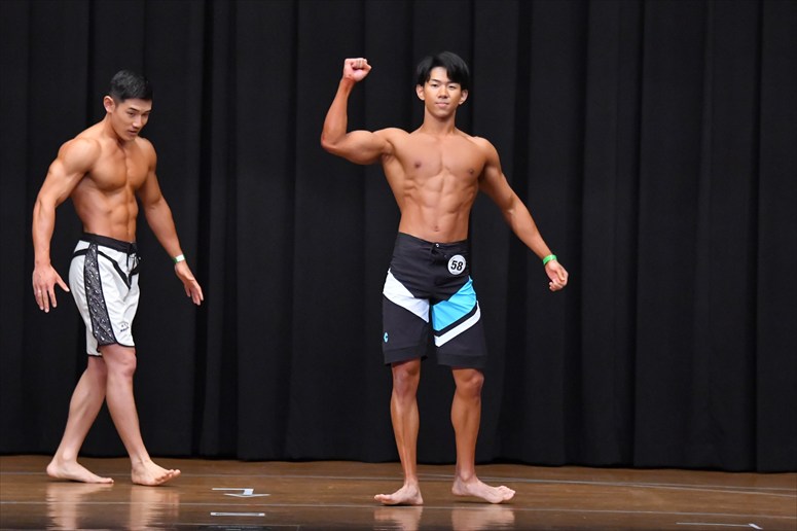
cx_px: 398
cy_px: 266
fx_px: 4979
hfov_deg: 9.2
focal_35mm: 225
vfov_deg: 6.1
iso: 8000
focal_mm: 150
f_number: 5.6
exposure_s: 1/400
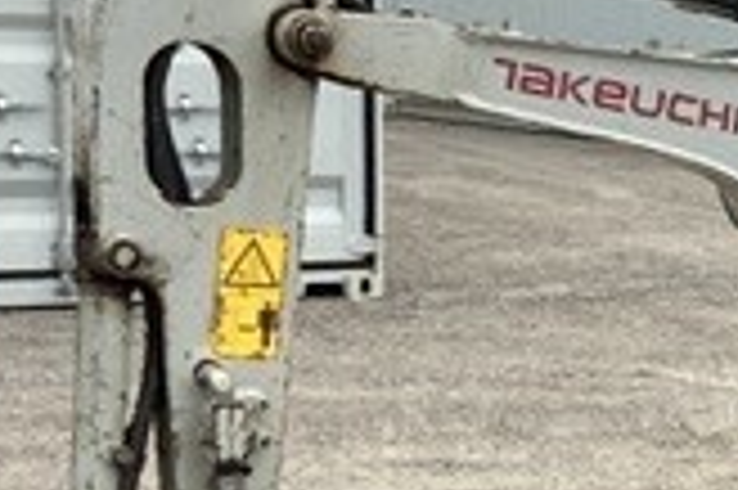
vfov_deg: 10.8
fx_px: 2580
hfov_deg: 15.1
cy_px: 387
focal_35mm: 126
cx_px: 1084
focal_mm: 3.3
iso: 25
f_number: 2.4
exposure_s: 1/622
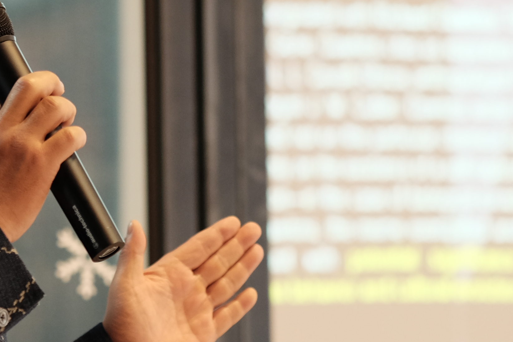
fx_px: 5714
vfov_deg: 3.4
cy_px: 5
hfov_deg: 5.1
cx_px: 160
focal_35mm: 401
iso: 640
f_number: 2
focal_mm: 90
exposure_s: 1/60
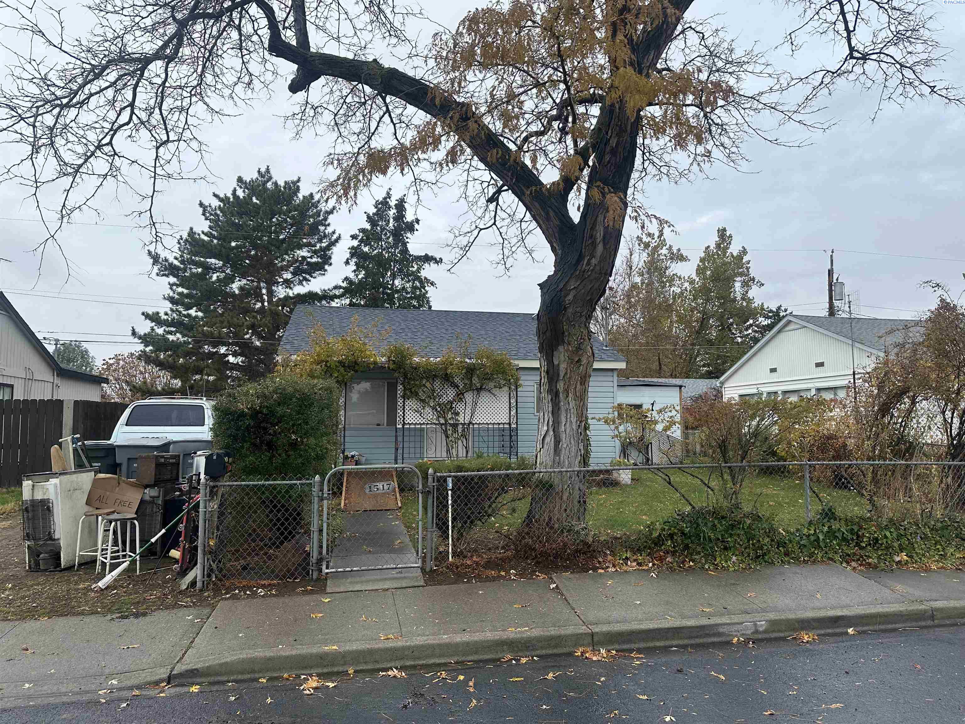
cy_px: 362
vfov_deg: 56.8
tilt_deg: +4.8
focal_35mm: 24
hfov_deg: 71.6
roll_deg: +0.0
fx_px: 669
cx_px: 482
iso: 80
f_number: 1.78
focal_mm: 6.86
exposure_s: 1/1779
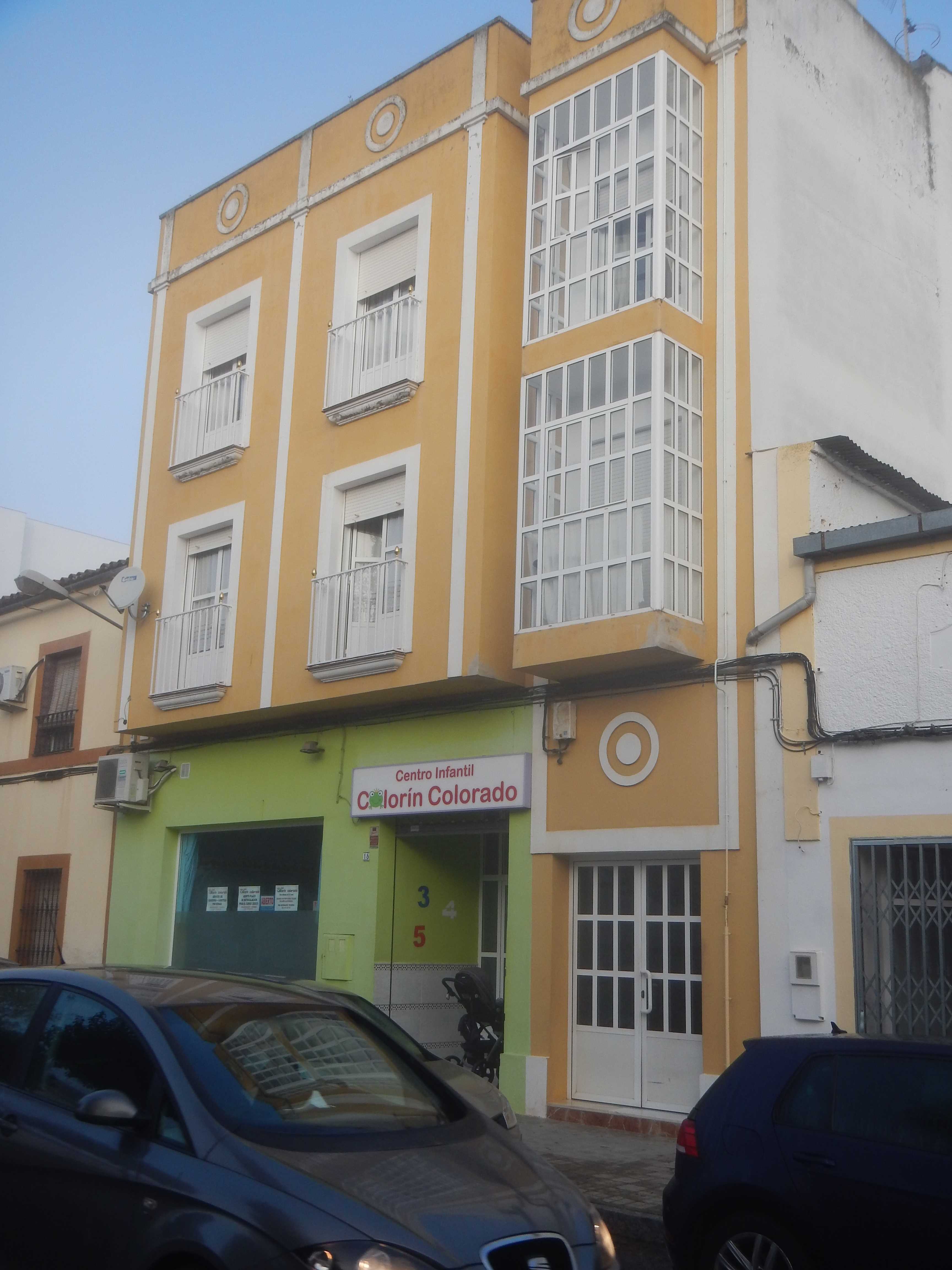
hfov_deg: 39.7
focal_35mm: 36
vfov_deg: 51.4
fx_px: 1320
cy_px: 635
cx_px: 476
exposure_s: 1/400
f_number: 4
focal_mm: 6.5
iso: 125
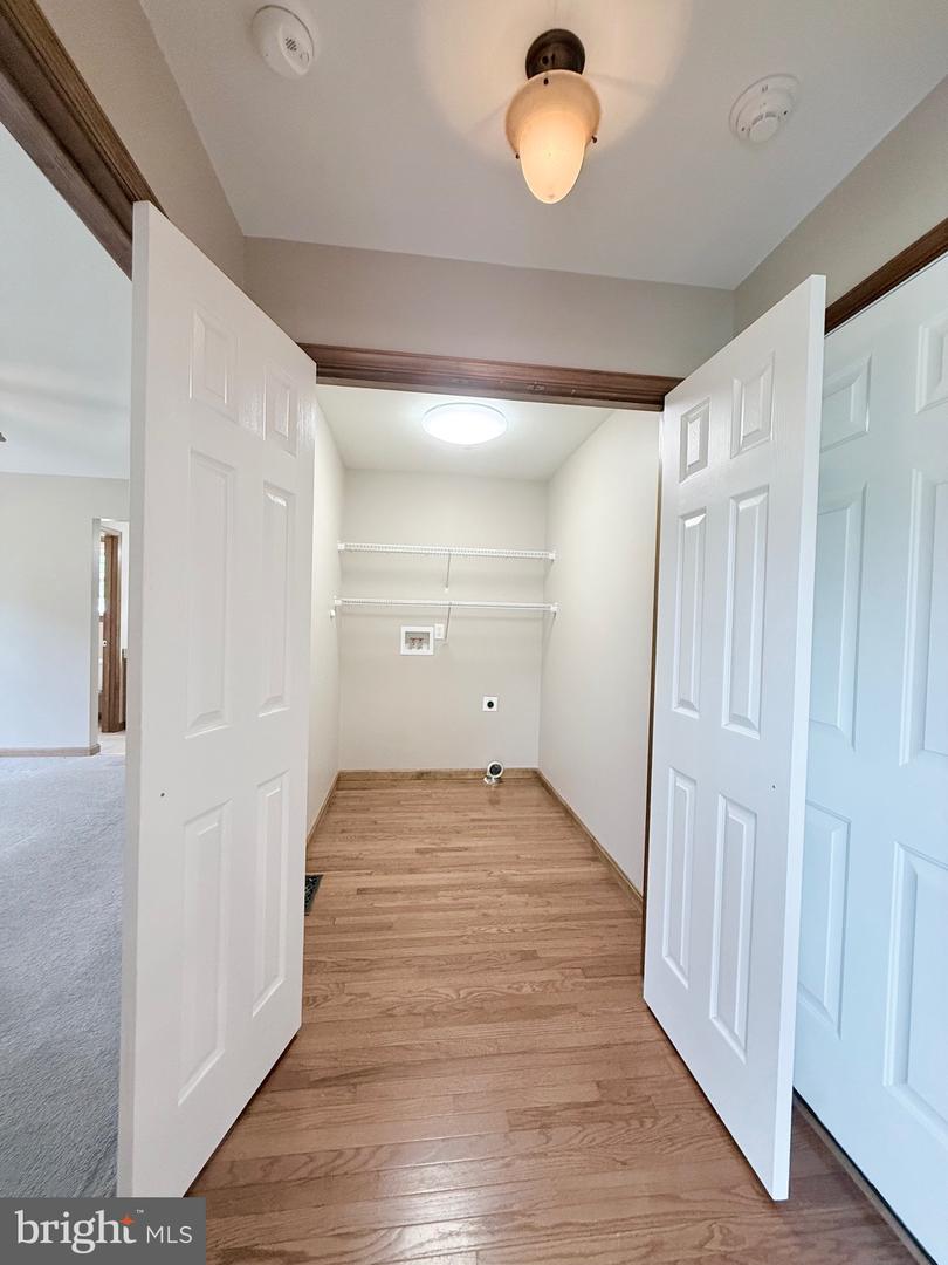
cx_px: 474
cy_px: 632
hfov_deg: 85.7
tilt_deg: -1.0
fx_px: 511
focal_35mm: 14
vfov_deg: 102.1
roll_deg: -2.0
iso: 320
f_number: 2.2
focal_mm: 2.22
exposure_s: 1/120
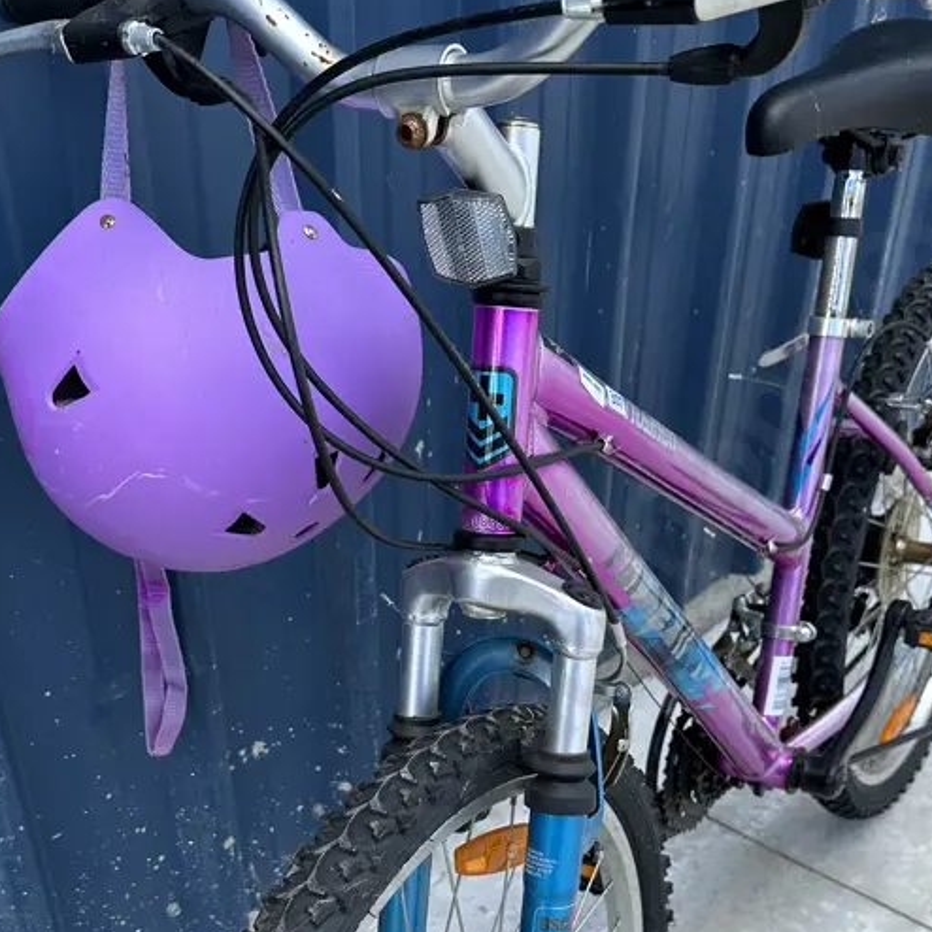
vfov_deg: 36.4
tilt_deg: -38.6
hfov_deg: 38.3
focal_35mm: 44
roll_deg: +0.4
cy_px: 806
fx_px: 1340
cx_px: 477
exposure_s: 1/1256
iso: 80
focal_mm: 6.86
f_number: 1.78
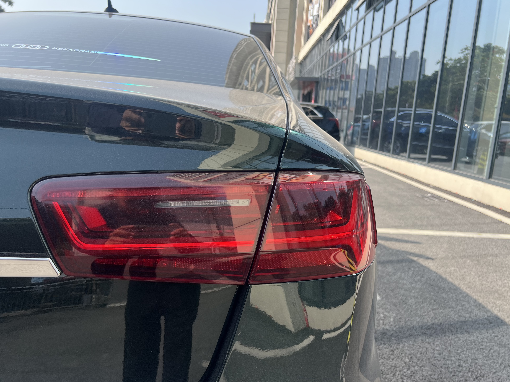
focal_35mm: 27
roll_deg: -3.2
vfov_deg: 51.4
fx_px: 398
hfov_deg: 65.3
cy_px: 192
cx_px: 250
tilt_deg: -10.1
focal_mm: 5.7
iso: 50
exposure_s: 1/1377
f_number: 1.5
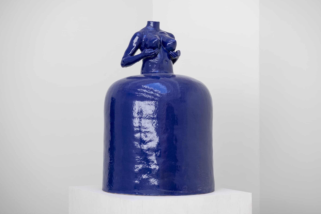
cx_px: 160
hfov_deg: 22.6
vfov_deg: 15.2
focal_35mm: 90
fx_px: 802
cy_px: 107
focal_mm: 90
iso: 200
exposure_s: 1/125
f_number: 4
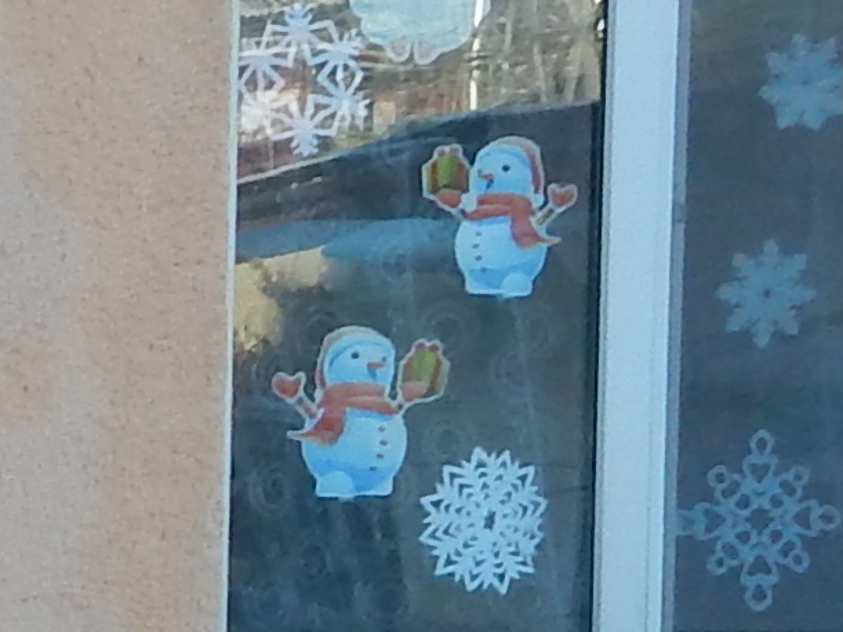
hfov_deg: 10.3
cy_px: 919
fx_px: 4042
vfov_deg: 8.7
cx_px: -1203
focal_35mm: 166
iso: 125
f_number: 3
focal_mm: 4
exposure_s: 1/400
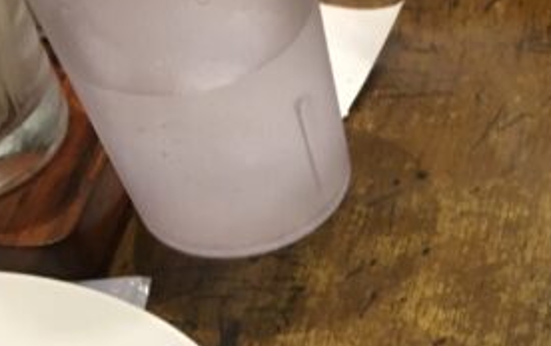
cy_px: 554
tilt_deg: -53.5
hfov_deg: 17.1
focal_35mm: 114
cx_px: 741
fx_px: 1713
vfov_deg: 11.0
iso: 160
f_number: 2.2
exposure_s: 1/33
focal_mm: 4.15
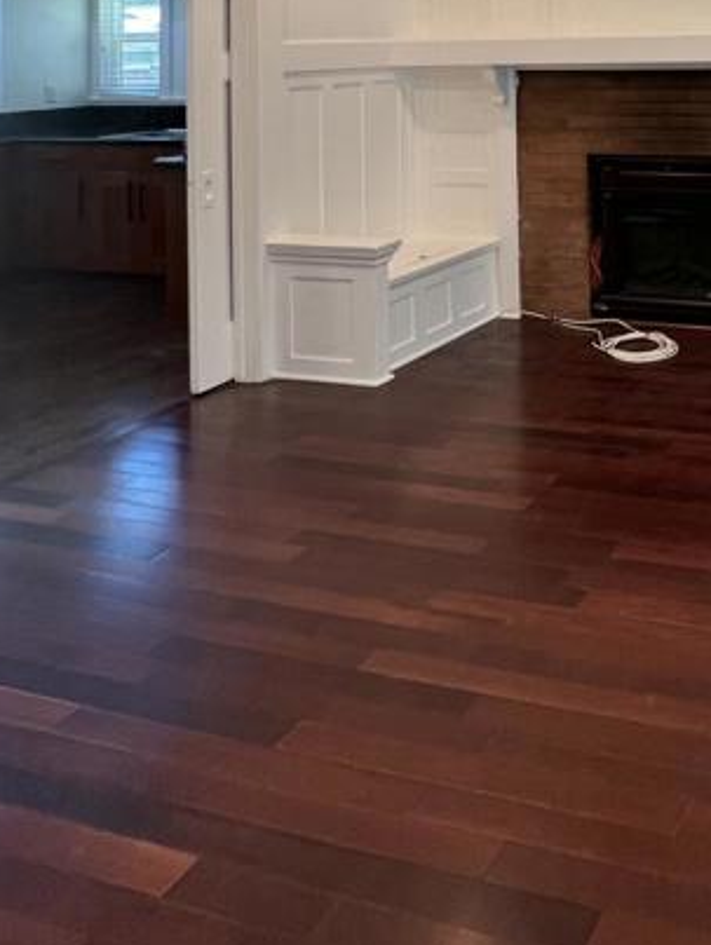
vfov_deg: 47.0
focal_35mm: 33
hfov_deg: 37.2
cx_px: 751
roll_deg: +1.2
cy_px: 21
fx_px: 902
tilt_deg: +1.1
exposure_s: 1/120
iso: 160
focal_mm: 1.57
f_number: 1.8
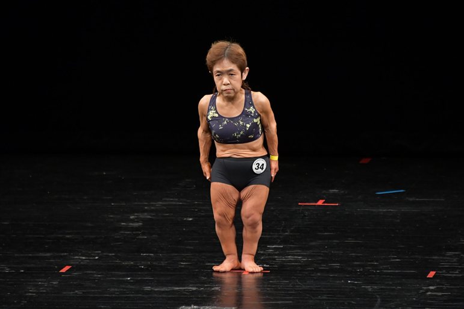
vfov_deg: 3.0
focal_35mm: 453
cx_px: 233
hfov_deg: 4.6
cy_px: 154
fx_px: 5837
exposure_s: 1/400
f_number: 5.6
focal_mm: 300
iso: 2500
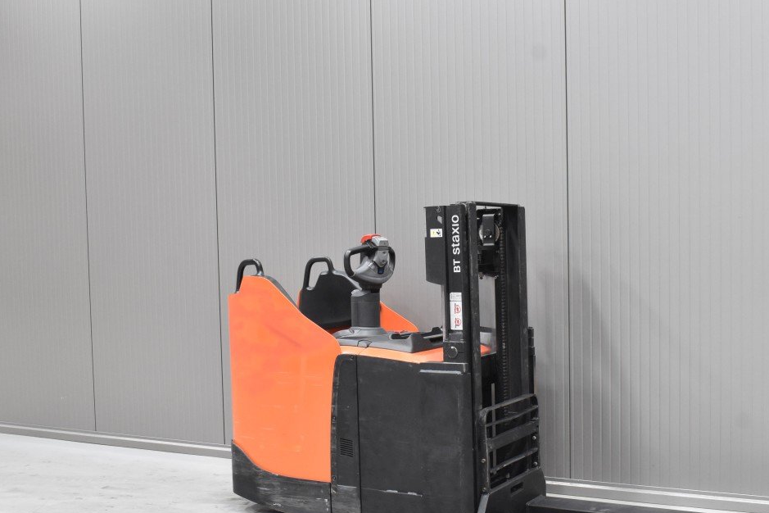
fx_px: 983
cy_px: 325
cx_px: 459
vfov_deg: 29.1
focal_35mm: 46
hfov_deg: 42.5
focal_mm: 24
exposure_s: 1/13
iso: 1600
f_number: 7.1
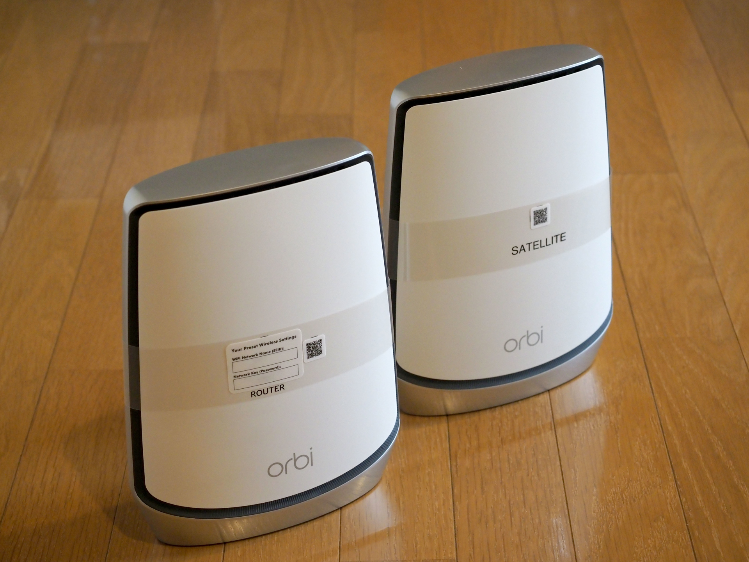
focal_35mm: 80
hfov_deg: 24.4
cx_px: 374
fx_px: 1731
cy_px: 281
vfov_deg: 18.4
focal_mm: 40
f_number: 4
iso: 1600
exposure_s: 1/100
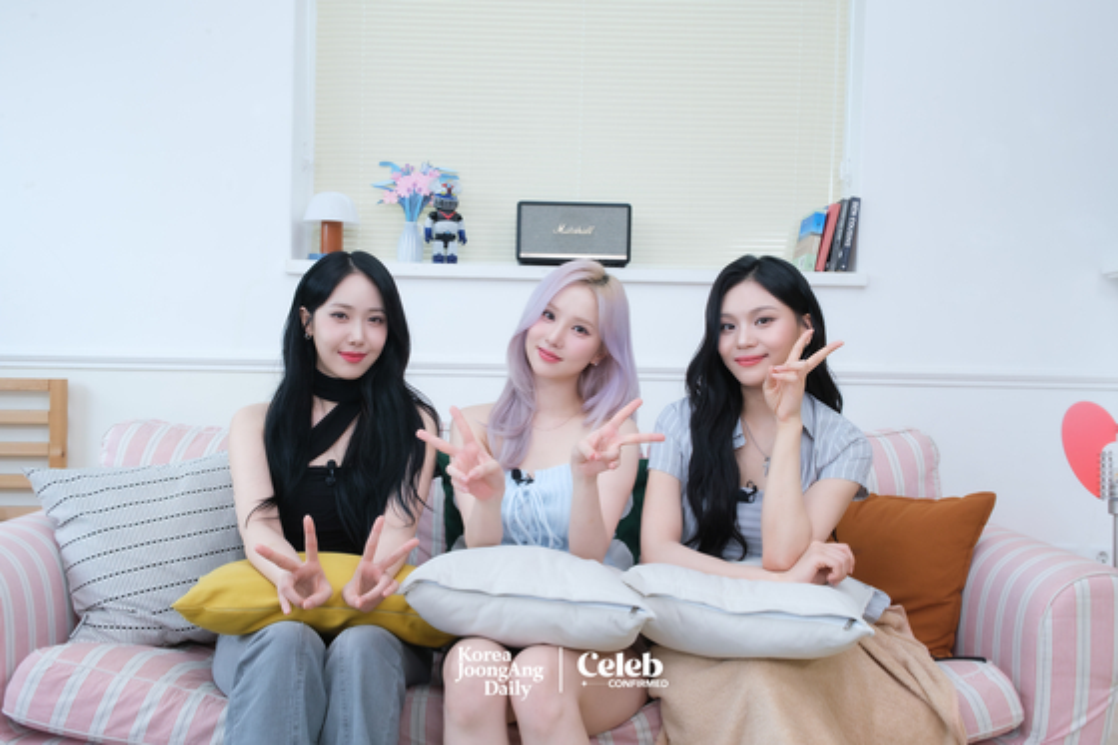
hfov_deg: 61.9
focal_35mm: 30
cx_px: 559
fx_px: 931
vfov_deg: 43.6
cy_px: 372
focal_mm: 19.7
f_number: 8
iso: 1600
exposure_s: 1/200
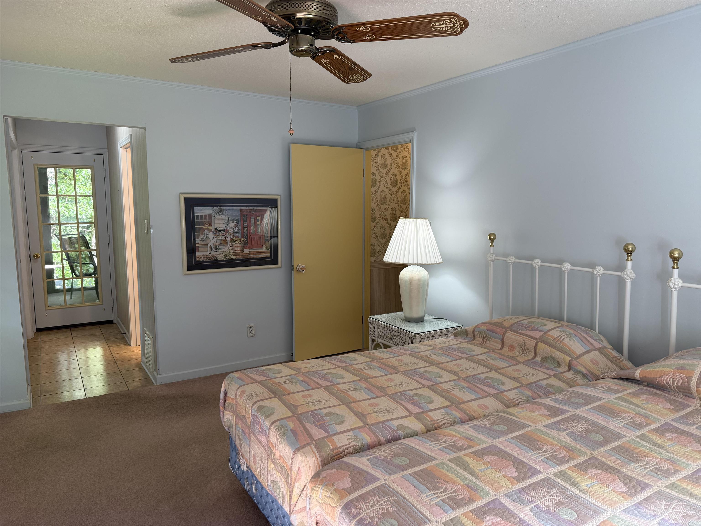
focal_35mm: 24
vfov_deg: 56.8
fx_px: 486
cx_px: 350
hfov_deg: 71.6
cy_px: 263
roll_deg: -0.6
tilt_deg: -5.8
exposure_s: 1/120
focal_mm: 6.76
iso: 160
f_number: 1.78
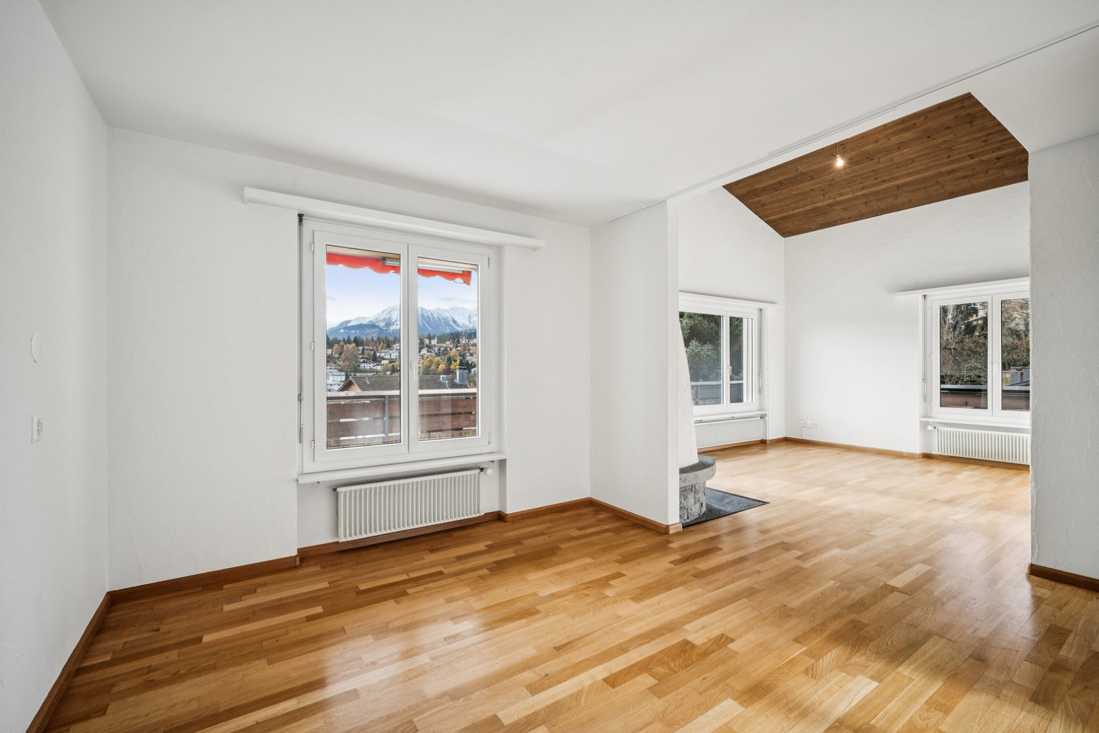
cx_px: 550
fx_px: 473
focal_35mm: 16
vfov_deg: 75.5
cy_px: 366
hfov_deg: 98.5
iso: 200
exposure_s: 1/10
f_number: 9
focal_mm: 15.5
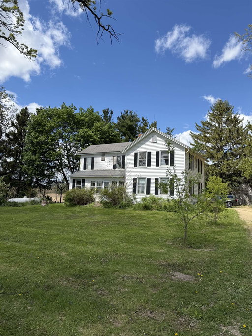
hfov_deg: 56.8
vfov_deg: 71.6
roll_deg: -2.3
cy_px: 168
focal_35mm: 24
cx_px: 126
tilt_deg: +7.4
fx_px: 233
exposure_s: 1/3425
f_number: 1.78
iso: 80
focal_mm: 6.76
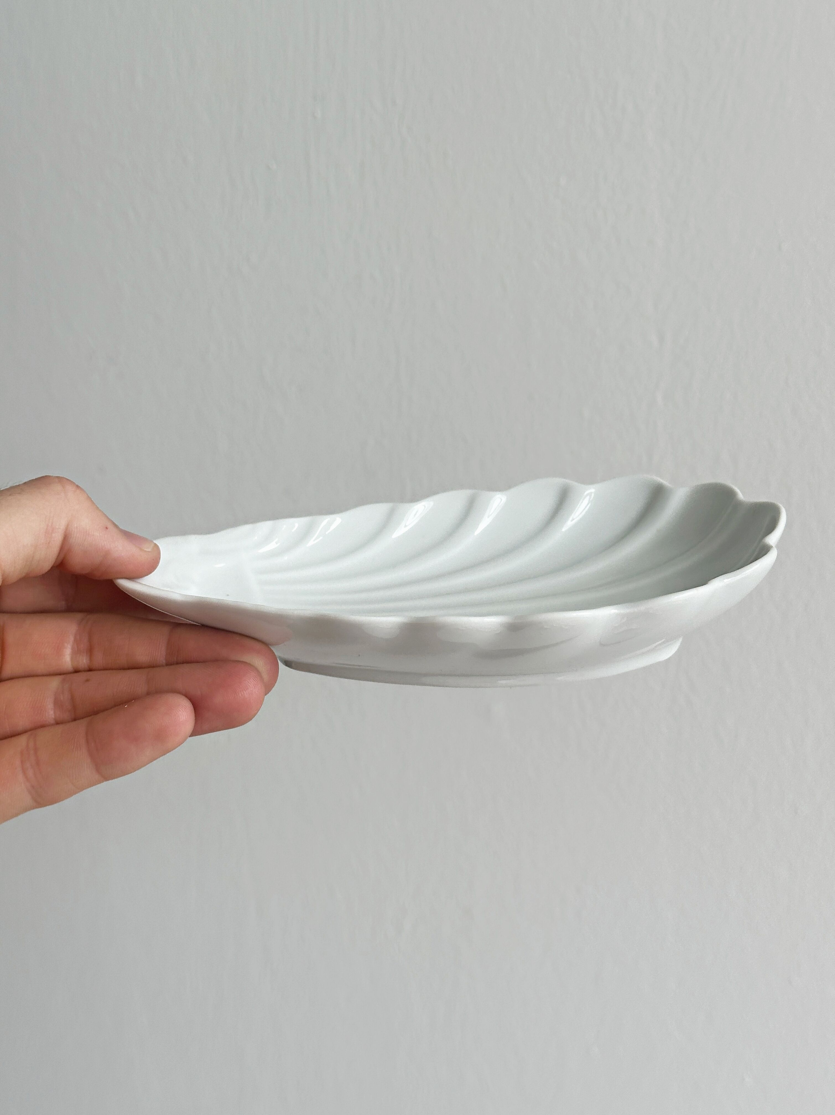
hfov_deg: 30.2
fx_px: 1545
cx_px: 418
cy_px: 558
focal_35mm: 48
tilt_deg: -13.8
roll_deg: +1.1
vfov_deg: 39.7
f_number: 1.78
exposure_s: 1/638
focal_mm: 6.86
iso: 64
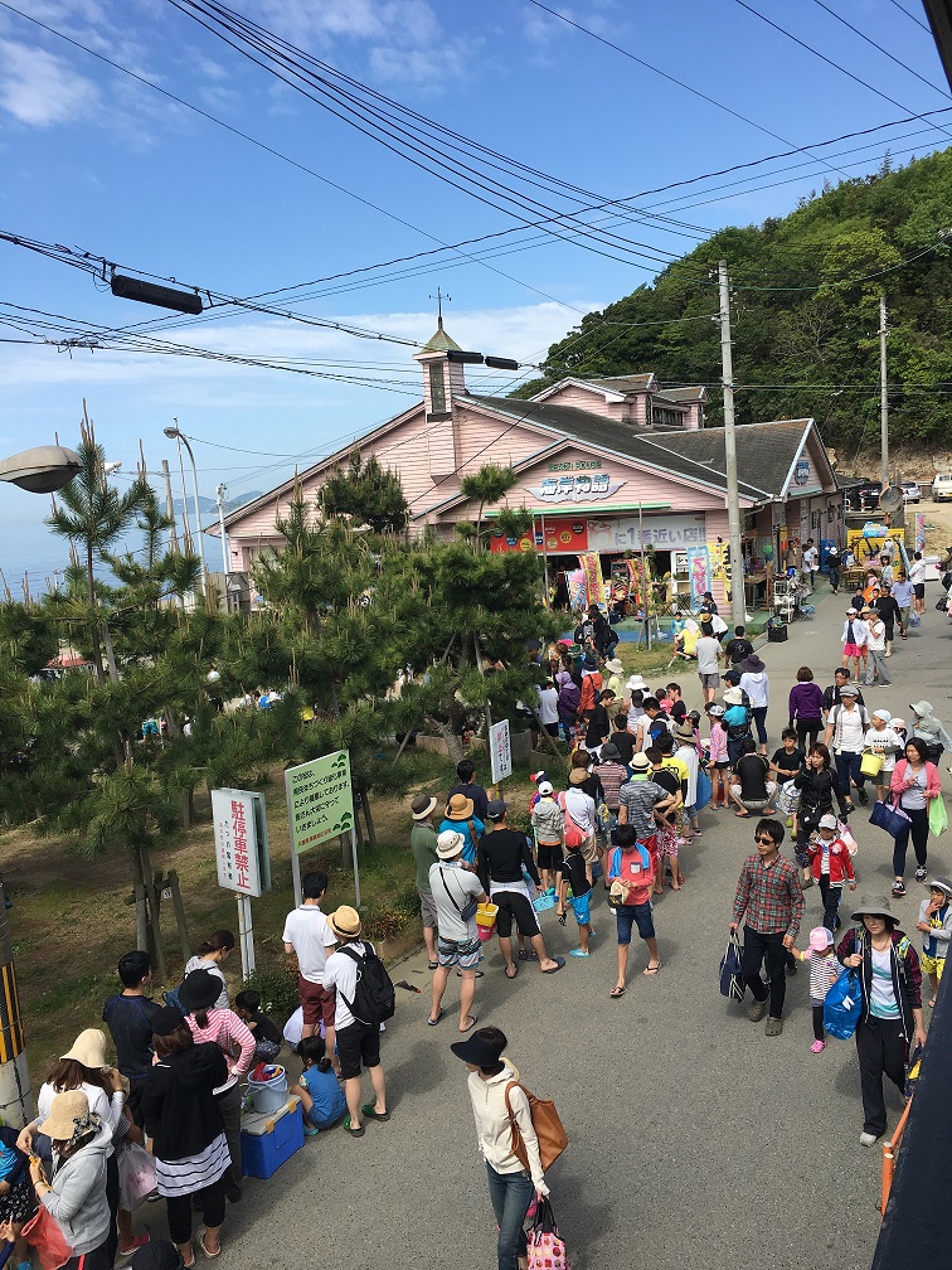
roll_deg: +3.2
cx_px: 476
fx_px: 1063
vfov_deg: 61.7
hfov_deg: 48.2
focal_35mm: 29
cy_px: 635
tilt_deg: -8.5
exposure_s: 1/1183
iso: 25
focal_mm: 4.15
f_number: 2.2
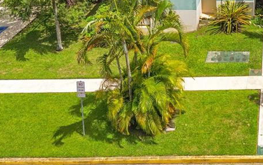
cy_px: -32
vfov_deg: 21.2
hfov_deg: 31.6
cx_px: 290
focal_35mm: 57
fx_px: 409
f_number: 1.7
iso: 110
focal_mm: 6.72
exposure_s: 1/2500
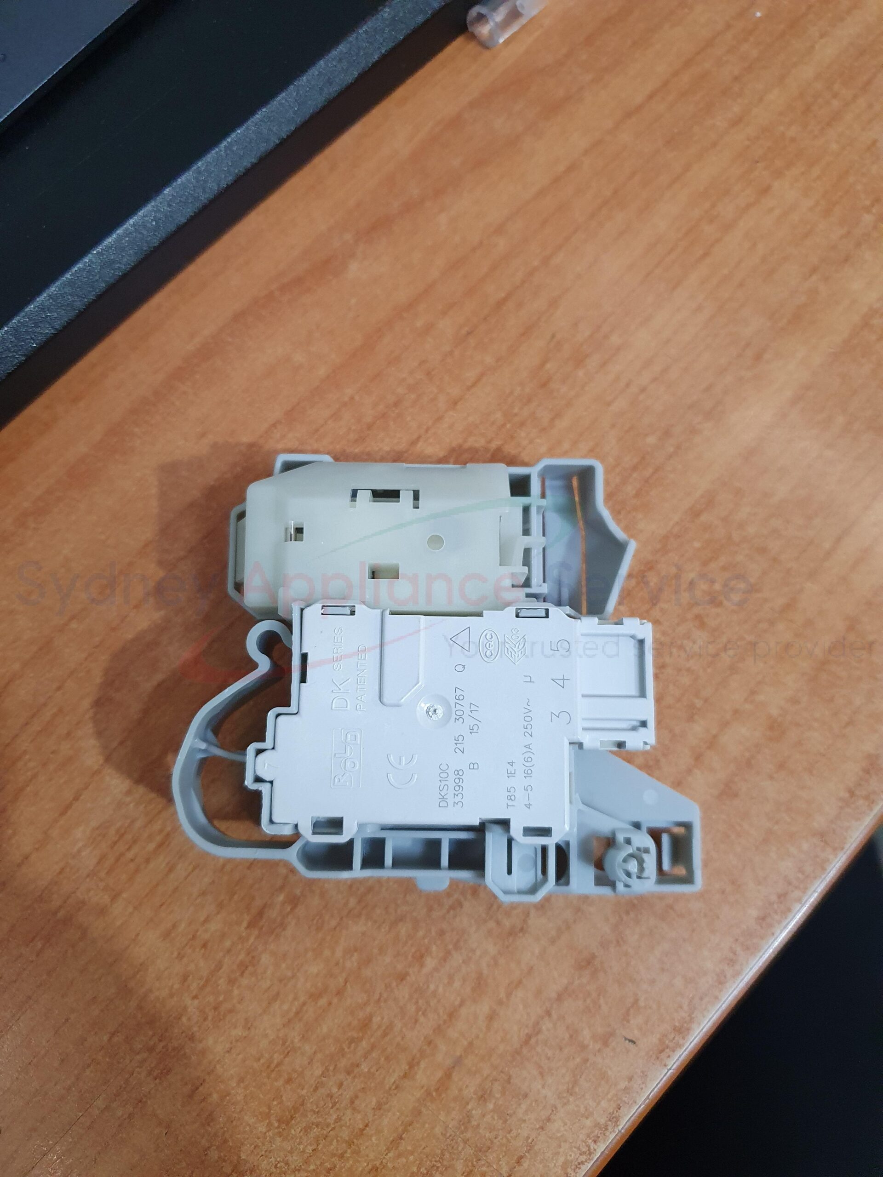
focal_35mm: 26
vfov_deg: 67.3
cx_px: 442
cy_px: 588
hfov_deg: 53.1
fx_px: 884
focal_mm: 4.32
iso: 320
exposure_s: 1/50
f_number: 1.5
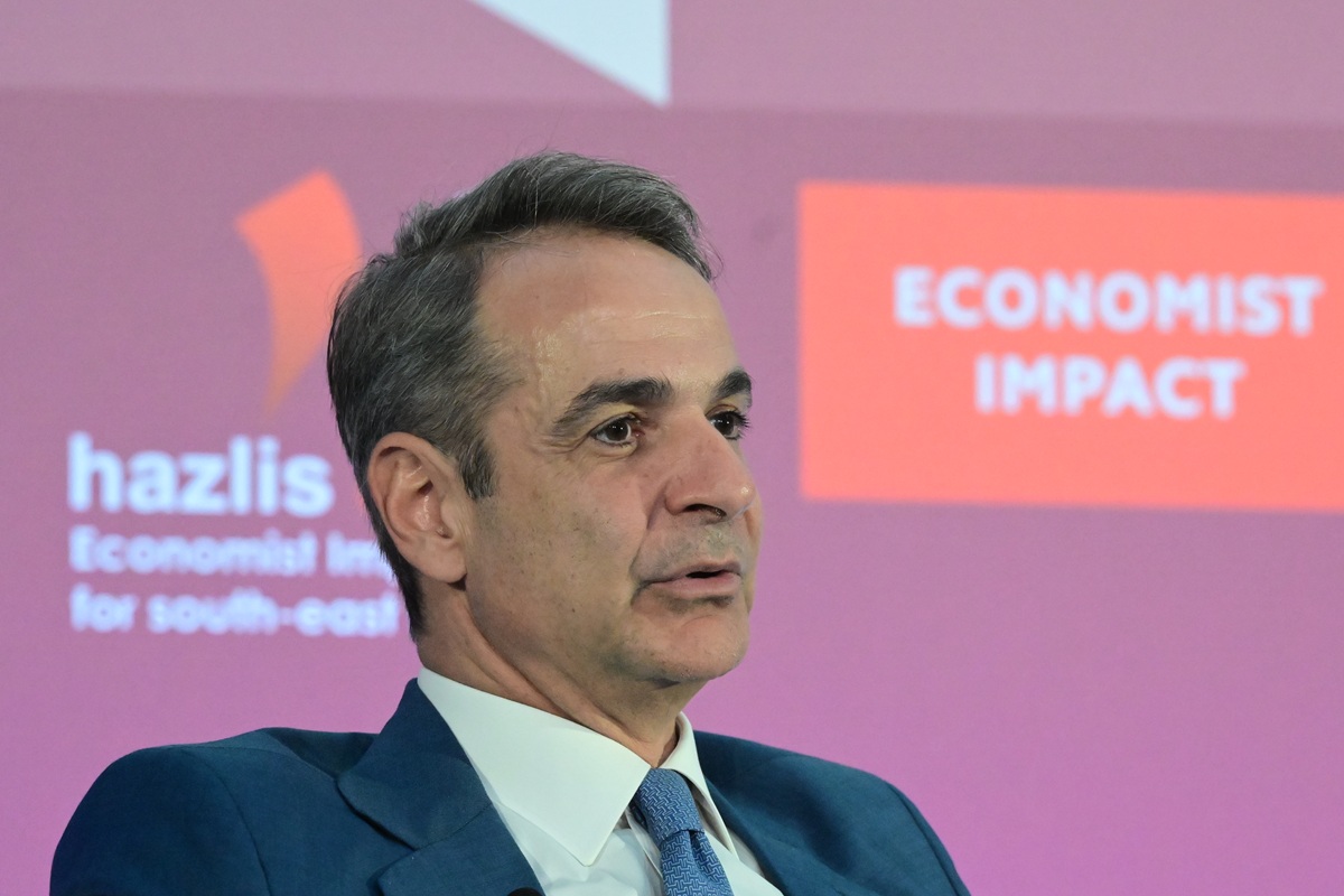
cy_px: 448
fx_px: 11199
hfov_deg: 6.9
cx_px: 672
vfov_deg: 4.6
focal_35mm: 300
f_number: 6.3
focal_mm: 200
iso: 10000
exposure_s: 1/640
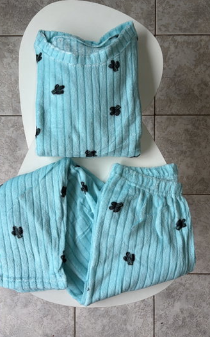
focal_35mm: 28
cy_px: 167
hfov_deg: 44.4
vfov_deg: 66.5
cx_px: 90
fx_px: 256
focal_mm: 5.96
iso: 40
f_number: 1.6
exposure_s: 1/122
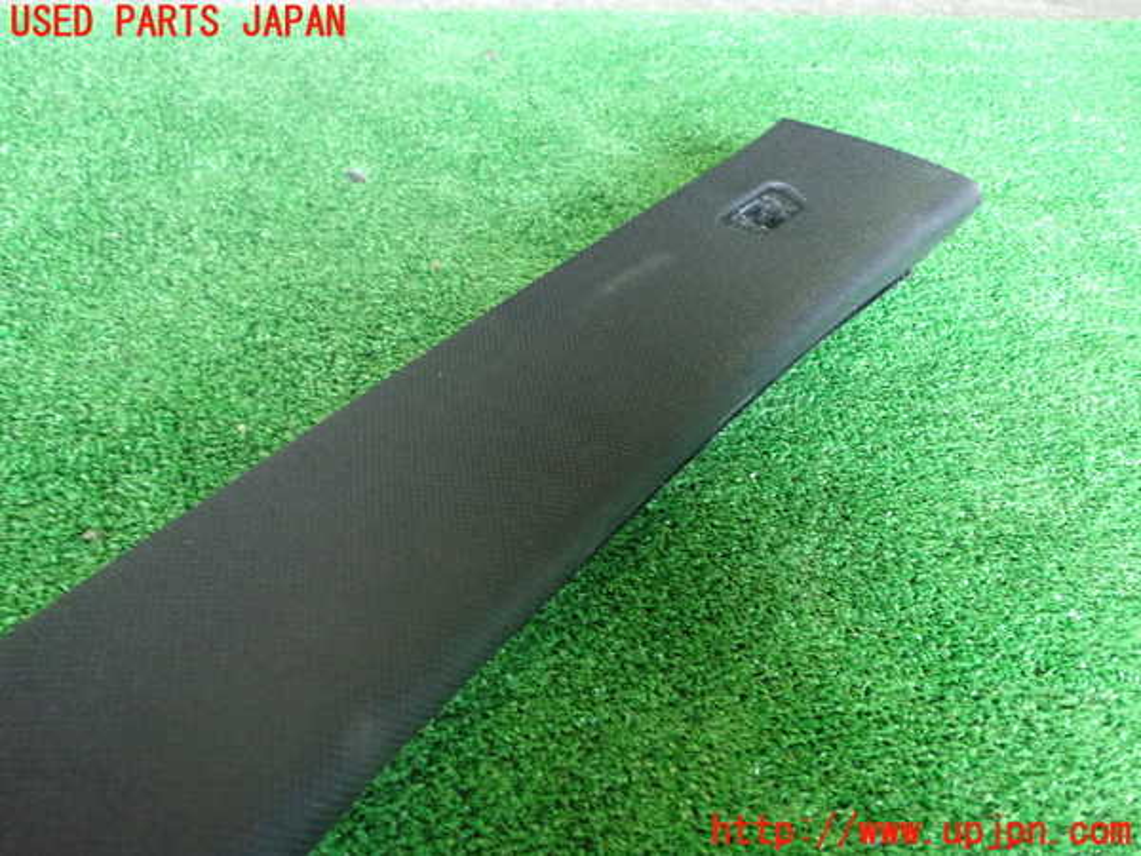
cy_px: 428
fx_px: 989
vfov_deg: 46.8
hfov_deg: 60.0
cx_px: 570
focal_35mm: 30
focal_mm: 5.4
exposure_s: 1/25
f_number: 2.3
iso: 800
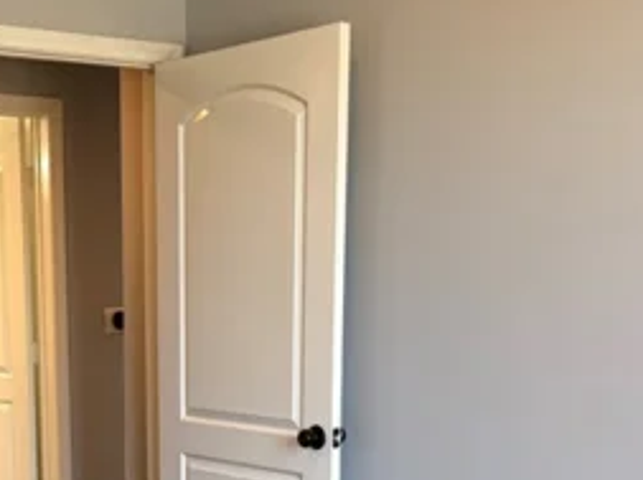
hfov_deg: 27.0
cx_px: 149
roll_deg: +1.1
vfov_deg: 19.8
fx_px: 1317
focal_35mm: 71
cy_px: 518
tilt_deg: -11.2
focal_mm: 6.76
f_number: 1.78
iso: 80
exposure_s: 1/111
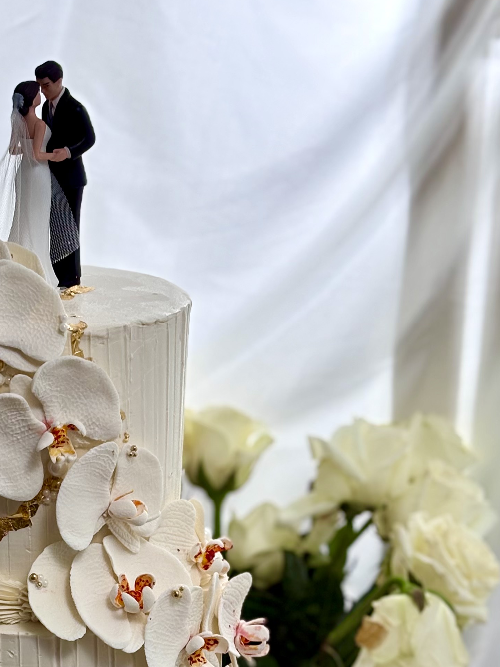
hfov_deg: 13.5
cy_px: 667
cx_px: 44
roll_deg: -2.1
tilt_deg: -20.8
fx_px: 2099
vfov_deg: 17.6
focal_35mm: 109
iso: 32
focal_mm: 5.96
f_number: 1.6
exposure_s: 1/221
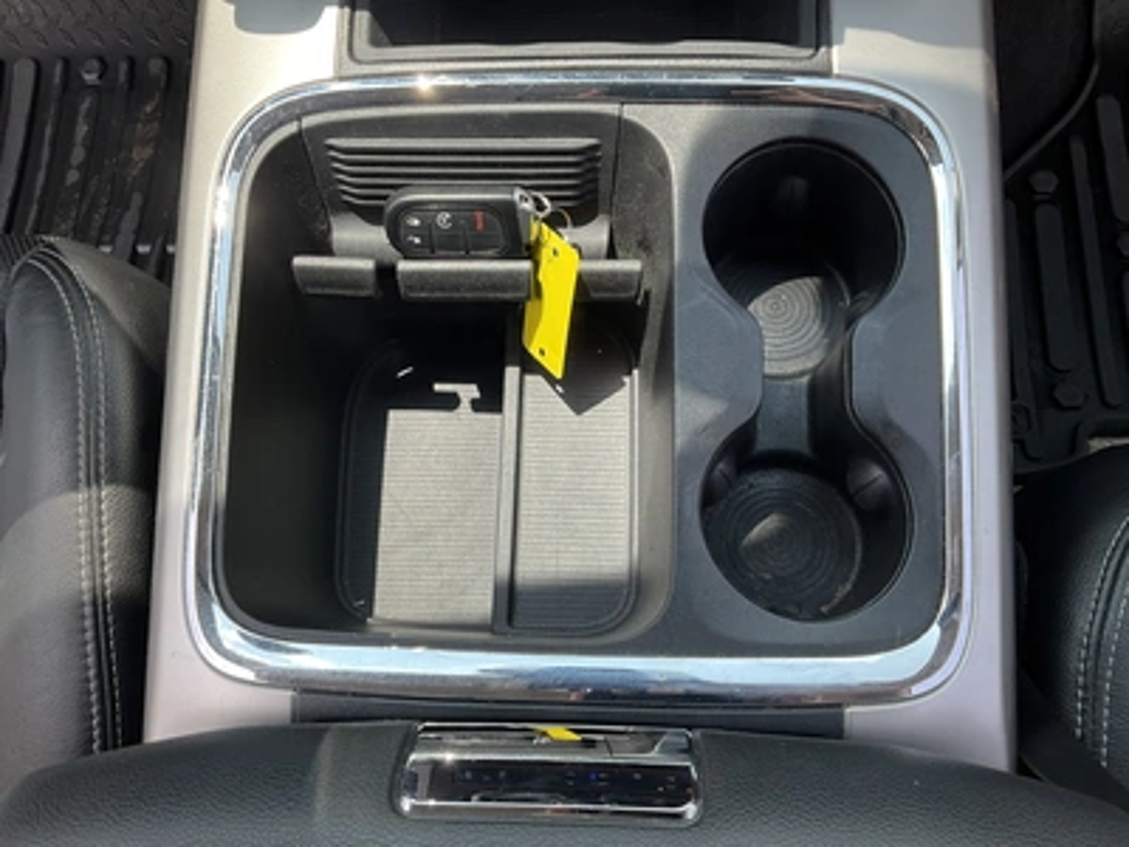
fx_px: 946
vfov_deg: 48.2
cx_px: 564
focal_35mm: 29
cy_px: 424
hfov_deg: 61.7
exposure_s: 1/358
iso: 25
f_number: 1.8
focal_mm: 3
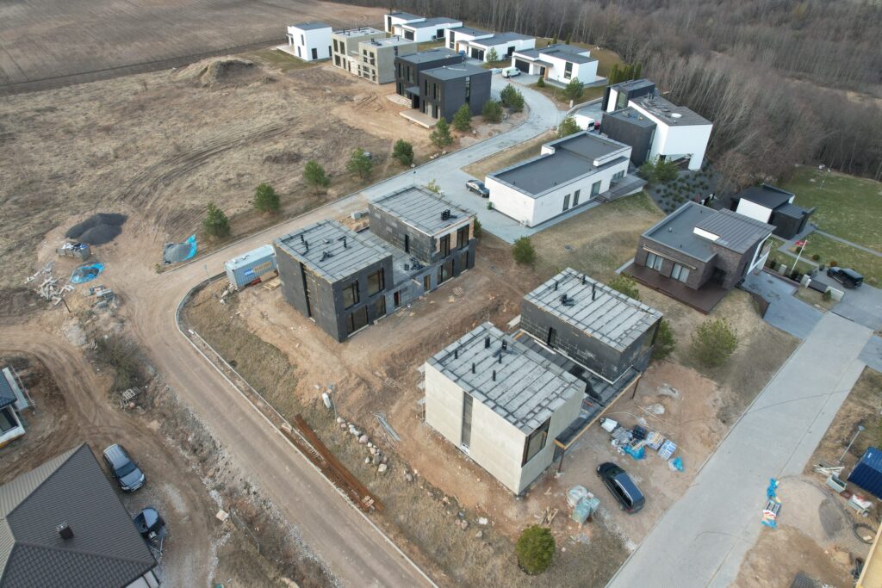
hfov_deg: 78.6
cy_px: 294
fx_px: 539
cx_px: 441
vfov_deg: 57.2
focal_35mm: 22
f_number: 2.8
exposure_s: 1/180
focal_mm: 8.38
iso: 100
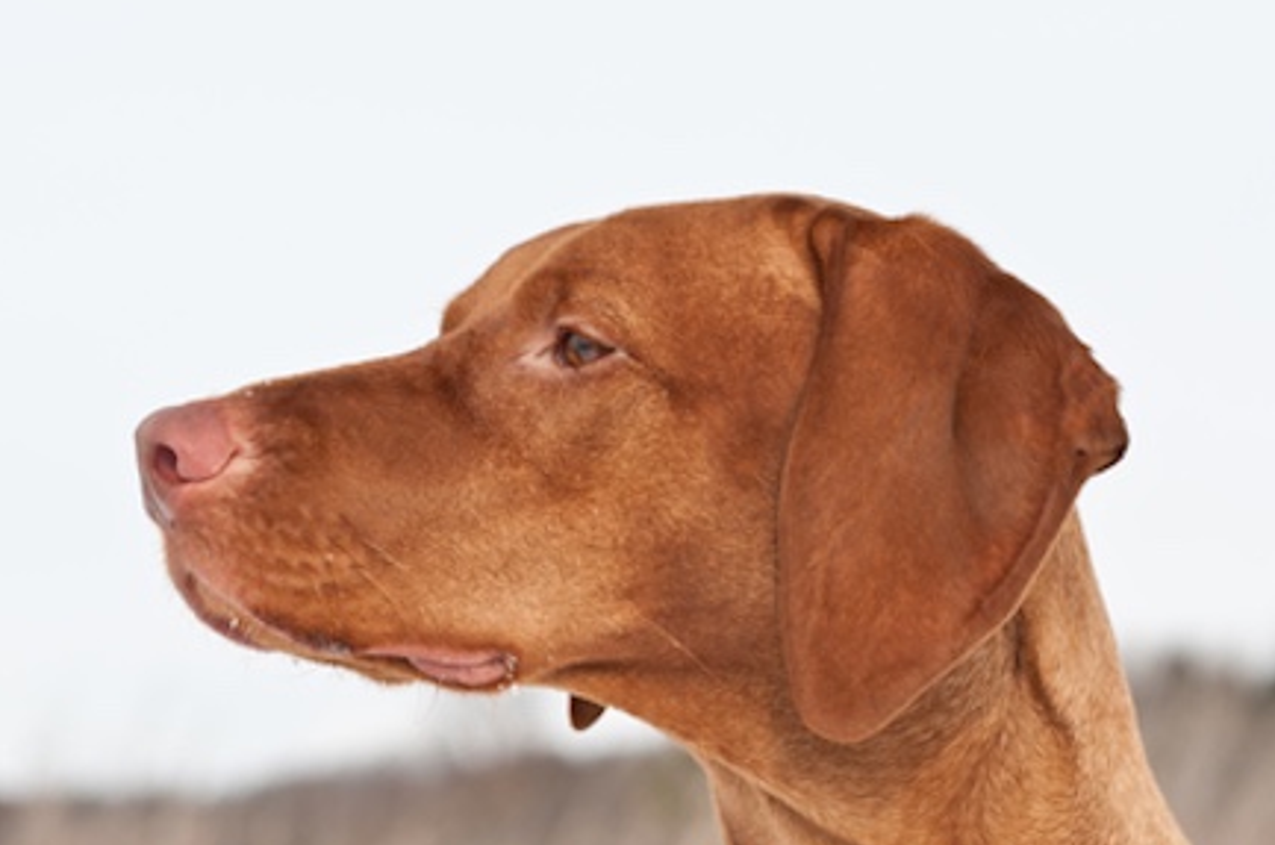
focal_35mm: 104
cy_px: 389
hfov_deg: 19.7
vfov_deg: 13.1
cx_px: 580
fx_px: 3677
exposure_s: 1/1600
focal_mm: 50
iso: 200
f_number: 4
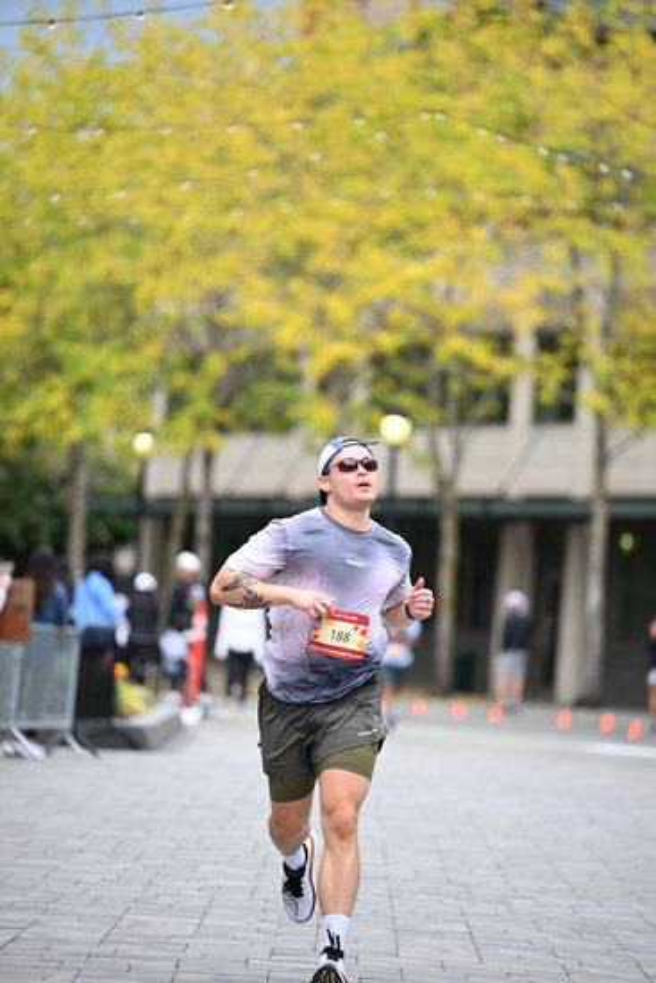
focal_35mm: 180
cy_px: 492
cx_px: 328
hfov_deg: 7.6
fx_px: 4917
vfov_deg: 11.4
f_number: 2.8
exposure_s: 1/1600
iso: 640
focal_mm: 180
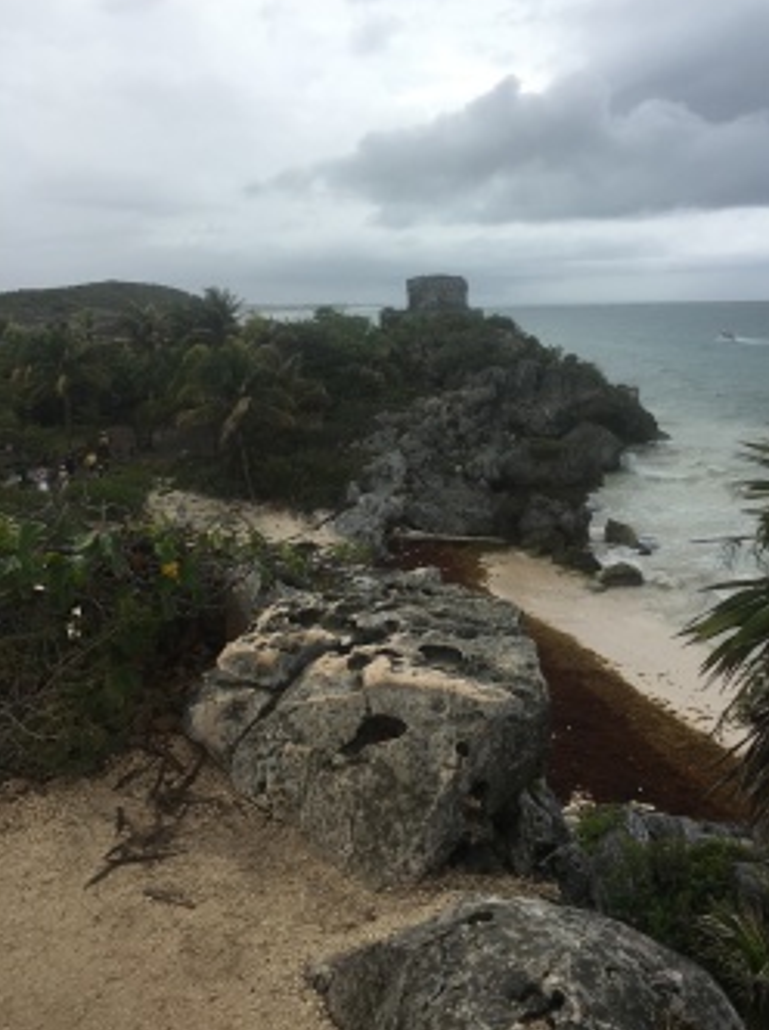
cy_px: 518
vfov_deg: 56.9
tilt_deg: -11.6
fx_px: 950
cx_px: 419
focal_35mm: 32
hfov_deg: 44.0
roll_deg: -0.7
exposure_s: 1/1040
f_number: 2.2
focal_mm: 4.15
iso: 25
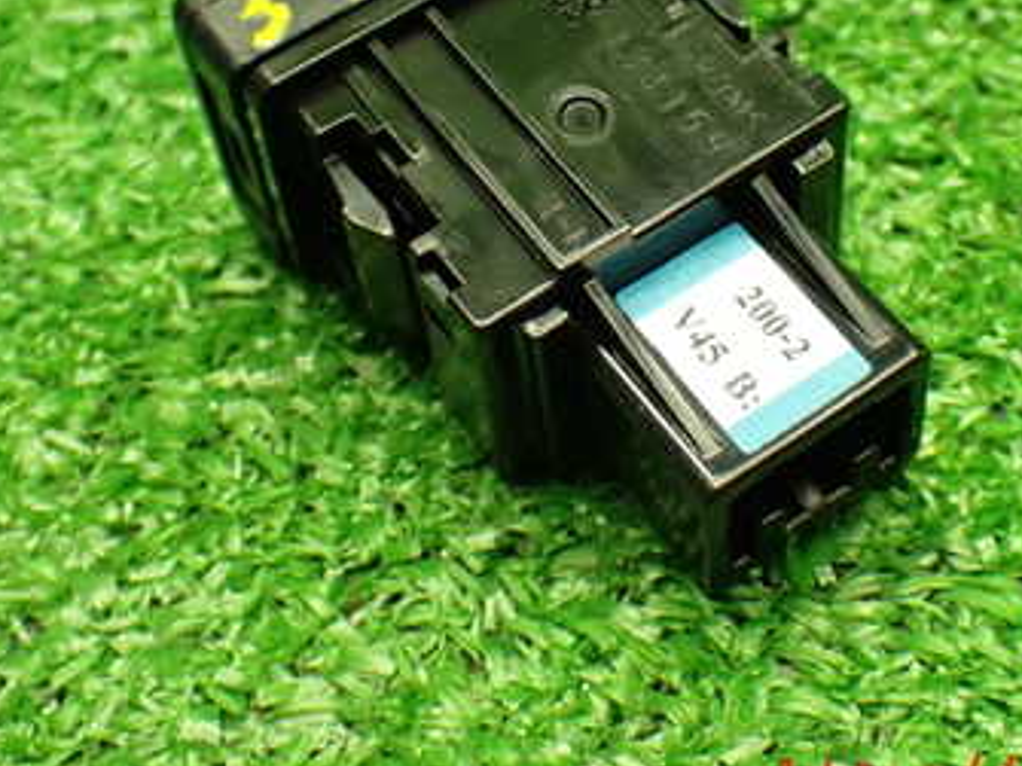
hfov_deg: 28.6
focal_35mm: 68
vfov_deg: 21.3
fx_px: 2007
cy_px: 140
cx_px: 555
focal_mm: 6.83
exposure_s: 1/80
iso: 800
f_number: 2.7
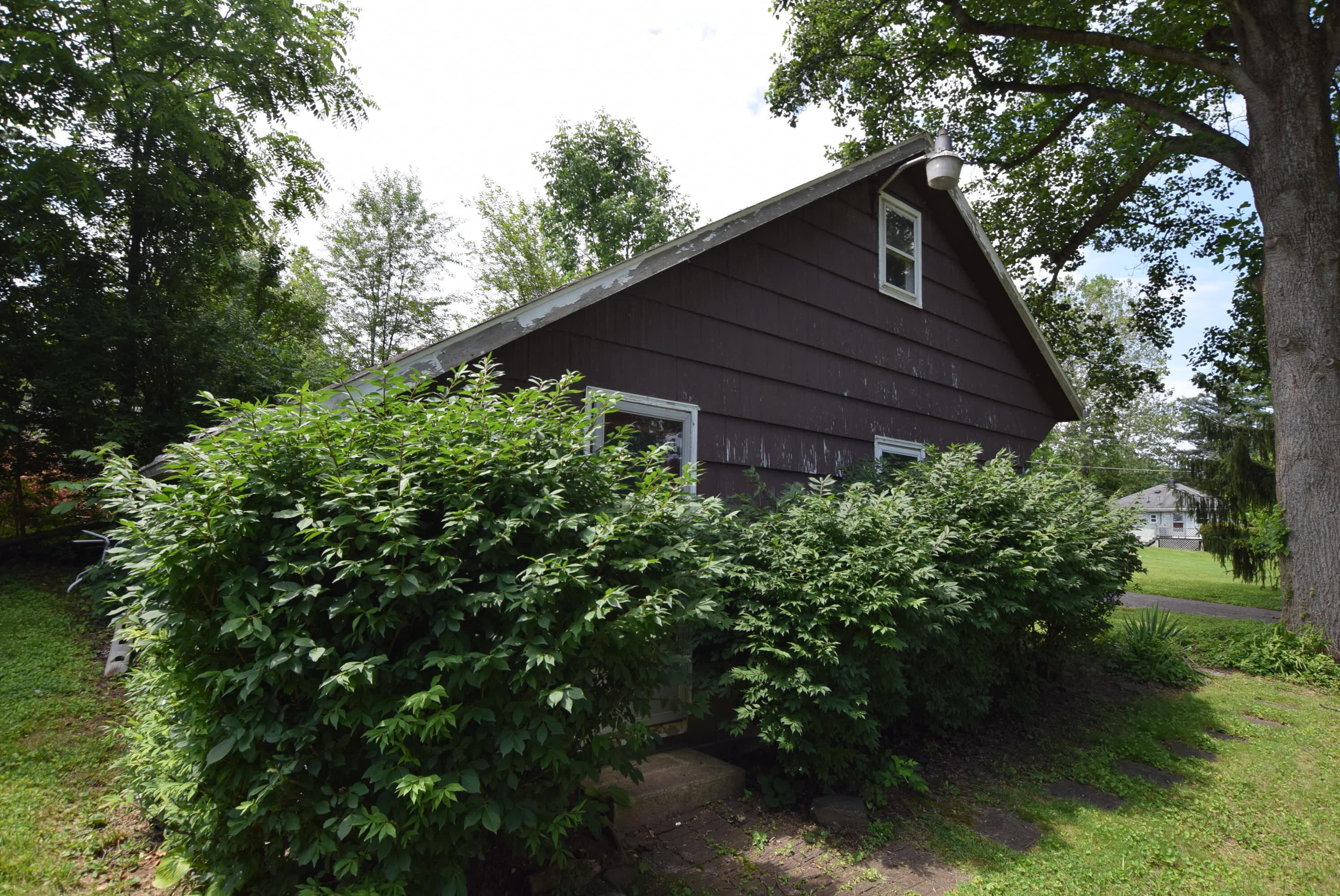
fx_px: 726
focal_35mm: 20
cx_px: 670
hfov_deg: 85.4
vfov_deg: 63.3
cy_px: 448
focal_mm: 13
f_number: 8
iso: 320
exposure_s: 1/250
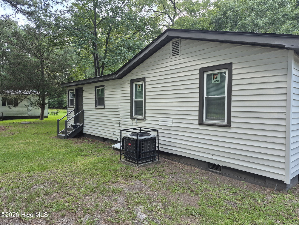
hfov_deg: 73.9
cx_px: 150
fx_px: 199
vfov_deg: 58.9
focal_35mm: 23
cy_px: 112
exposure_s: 1/194
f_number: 1.8
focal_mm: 5.4
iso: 25
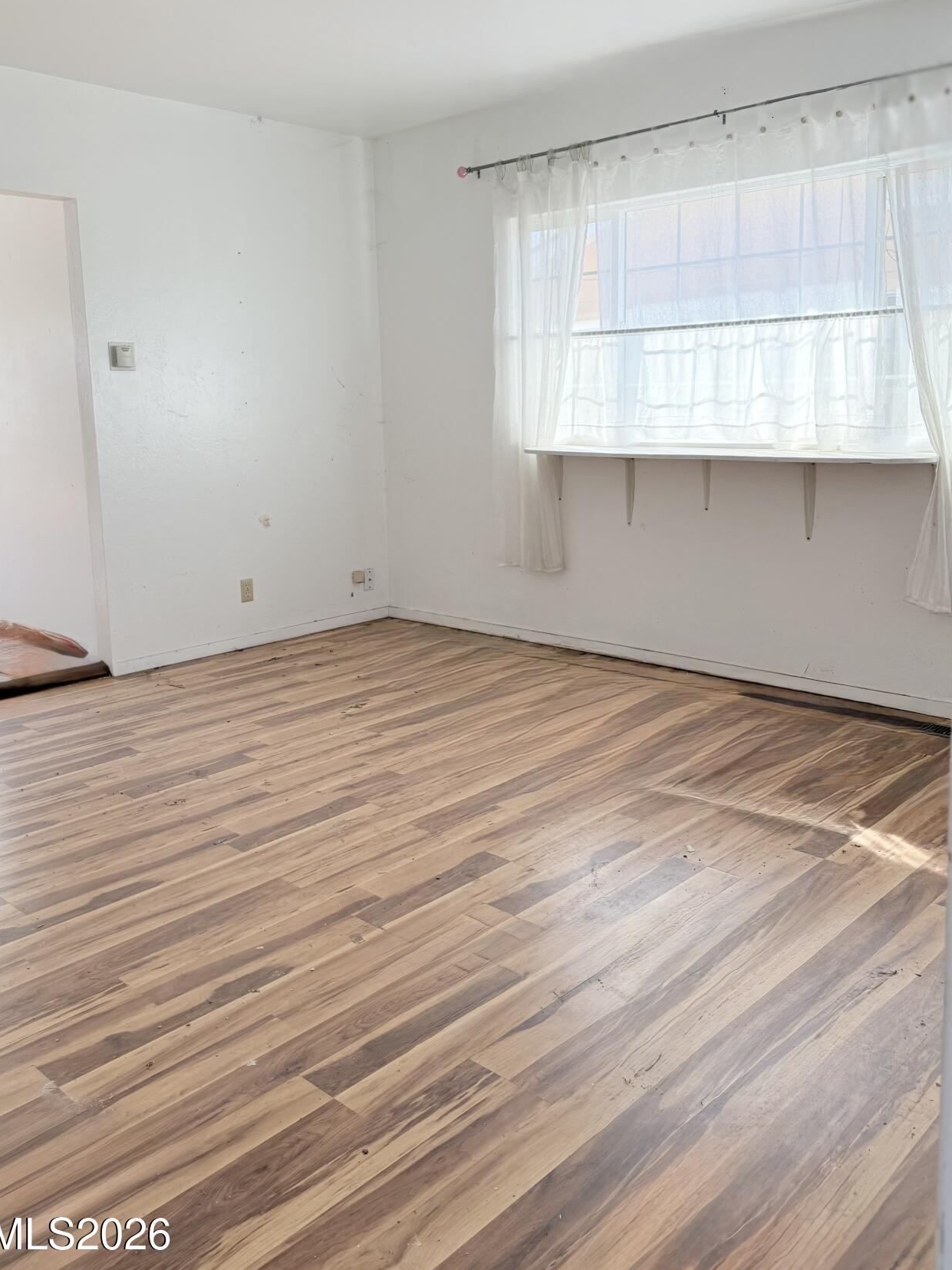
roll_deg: +2.0
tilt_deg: -6.7
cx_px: 466
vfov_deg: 61.3
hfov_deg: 48.2
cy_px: 537
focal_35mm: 29
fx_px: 1064
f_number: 1.78
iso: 100
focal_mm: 6.76
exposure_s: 1/312
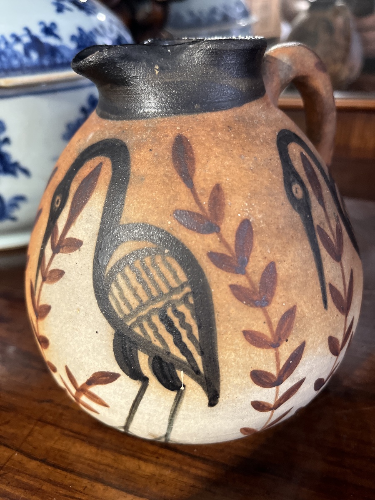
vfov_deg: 67.3
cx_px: 188
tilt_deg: -29.8
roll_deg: +3.0
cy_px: 250
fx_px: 376
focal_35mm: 26
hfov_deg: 53.1
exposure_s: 1/50
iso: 250
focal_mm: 5.1
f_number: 1.6
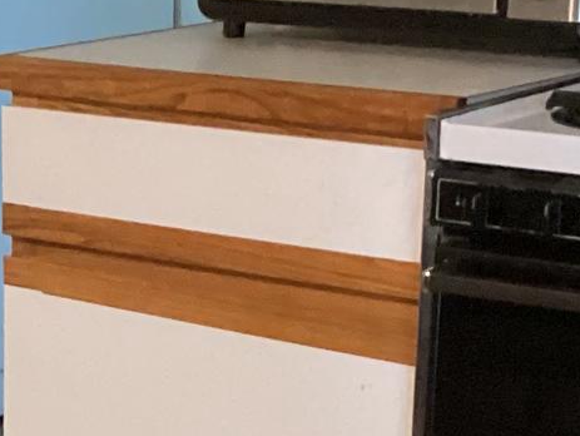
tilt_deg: -18.6
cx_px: -79
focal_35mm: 137
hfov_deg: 14.0
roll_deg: +0.5
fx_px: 2297
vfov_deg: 10.6
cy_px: 527
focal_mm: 3.3
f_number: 2.4
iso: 500
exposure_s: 1/30
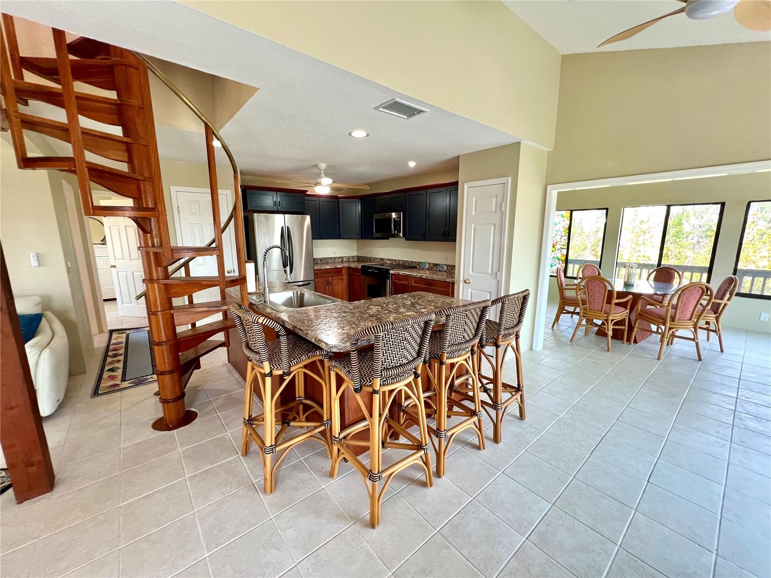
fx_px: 290
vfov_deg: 89.9
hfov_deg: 106.2
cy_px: 289
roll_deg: +0.7
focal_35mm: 13
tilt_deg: -10.8
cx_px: 386
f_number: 1.8
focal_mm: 1.57
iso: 200
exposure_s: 1/120
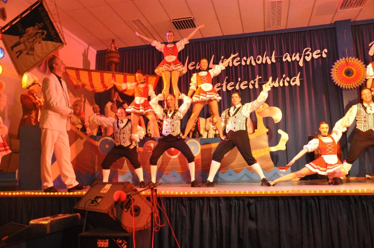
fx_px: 327
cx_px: 187
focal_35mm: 32
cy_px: 124
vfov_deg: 41.6
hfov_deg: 59.6
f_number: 5
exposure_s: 1/60
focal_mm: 21
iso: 1600
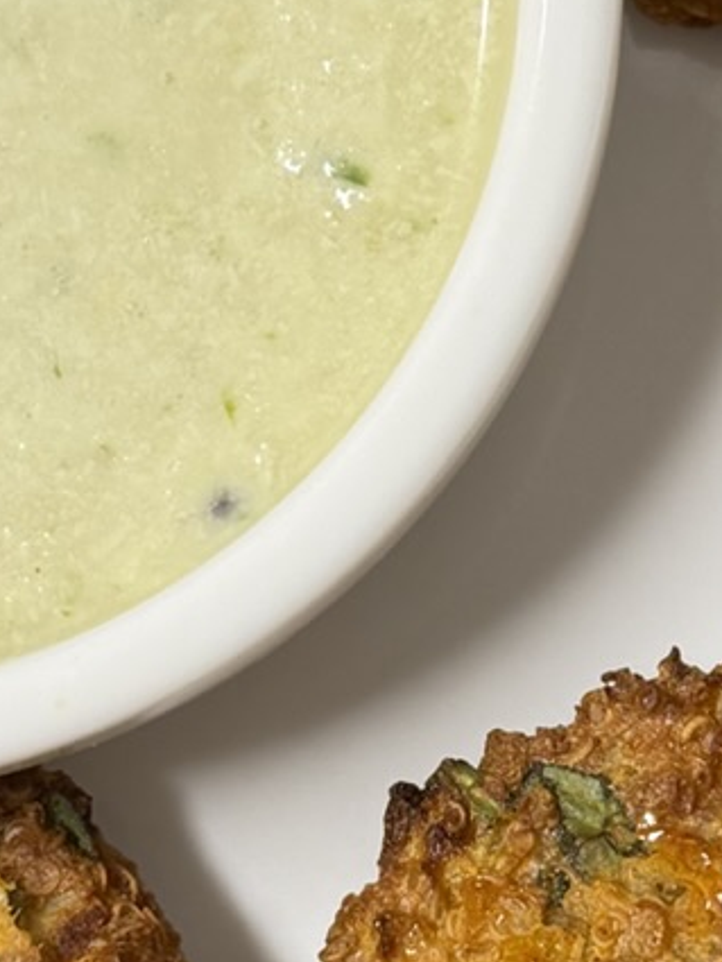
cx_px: 523
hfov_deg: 13.1
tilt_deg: -80.2
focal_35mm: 113
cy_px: 530
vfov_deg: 17.4
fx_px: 3141
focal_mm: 6.76
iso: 200
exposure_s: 1/60
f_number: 1.78
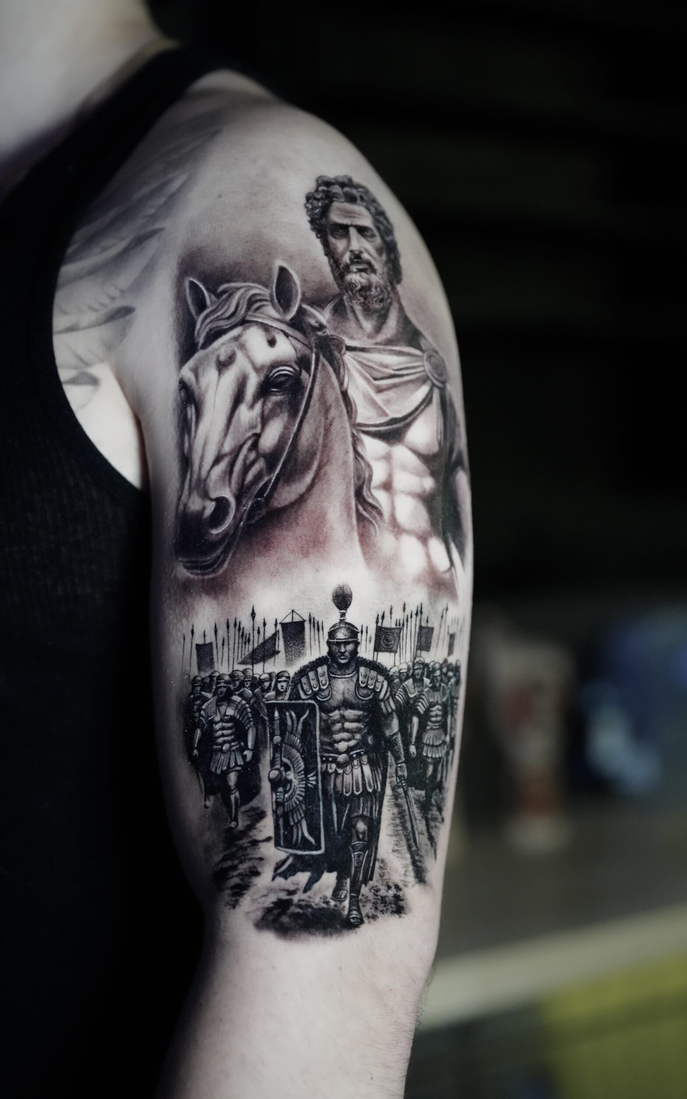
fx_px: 1558
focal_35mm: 52
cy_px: 551
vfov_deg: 38.9
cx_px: 328
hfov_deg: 24.9
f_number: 2.2
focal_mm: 50
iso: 10000
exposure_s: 1/125
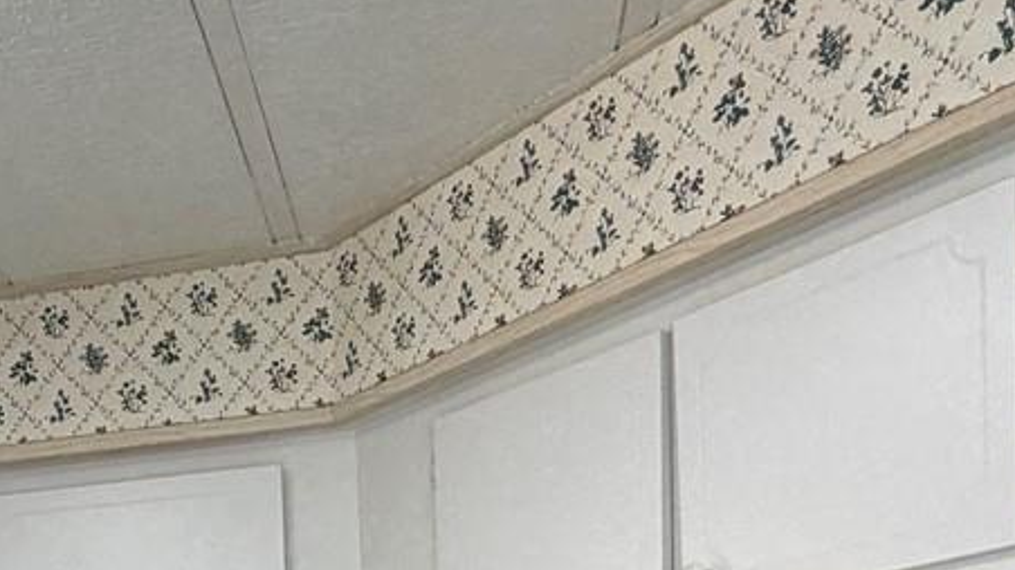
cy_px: 1003
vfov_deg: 18.0
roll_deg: +3.5
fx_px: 1453
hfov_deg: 36.6
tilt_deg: -6.6
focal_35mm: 54
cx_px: 139
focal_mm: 2.22
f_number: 2.2
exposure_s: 1/120
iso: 250
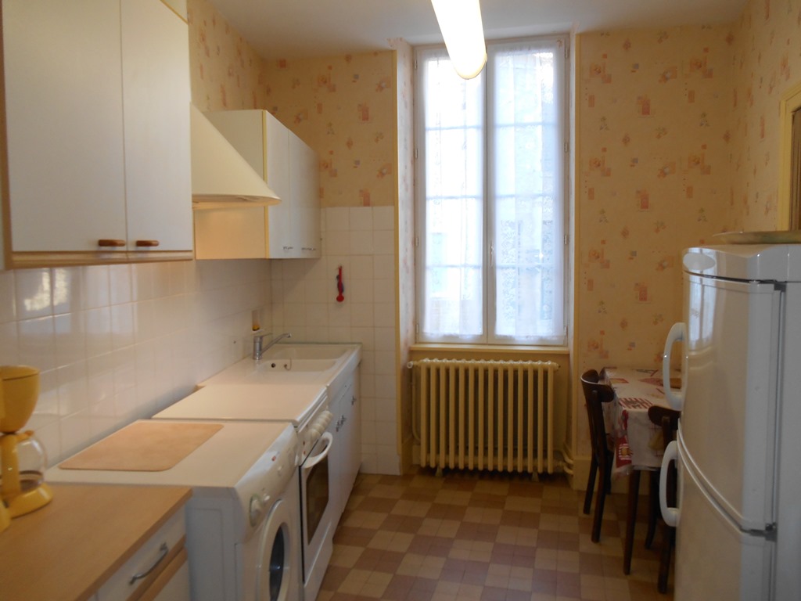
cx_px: 400
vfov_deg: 53.1
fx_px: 602
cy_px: 300
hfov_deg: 67.3
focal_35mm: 26
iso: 160
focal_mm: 4.7
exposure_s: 1/30
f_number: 3.4
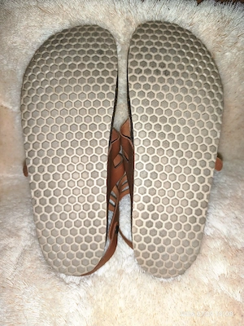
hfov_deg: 58.9
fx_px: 216
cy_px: 163
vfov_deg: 73.9
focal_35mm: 23
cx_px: 122
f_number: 1.65
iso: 320
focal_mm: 6.14
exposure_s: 1/50.3
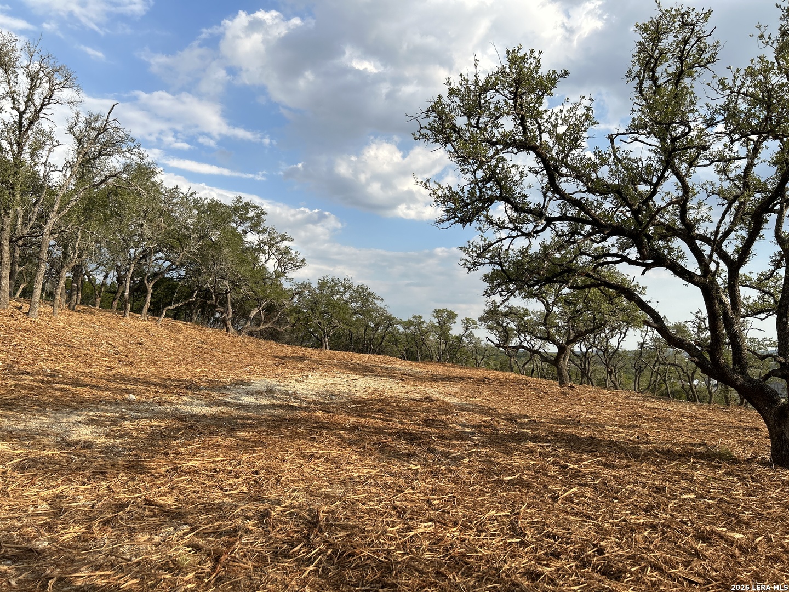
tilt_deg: +3.9
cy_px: 296
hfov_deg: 67.3
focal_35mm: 26
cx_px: 394
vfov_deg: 53.1
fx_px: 593
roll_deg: +0.4
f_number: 1.5
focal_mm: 5.7
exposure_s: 1/2841
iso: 50
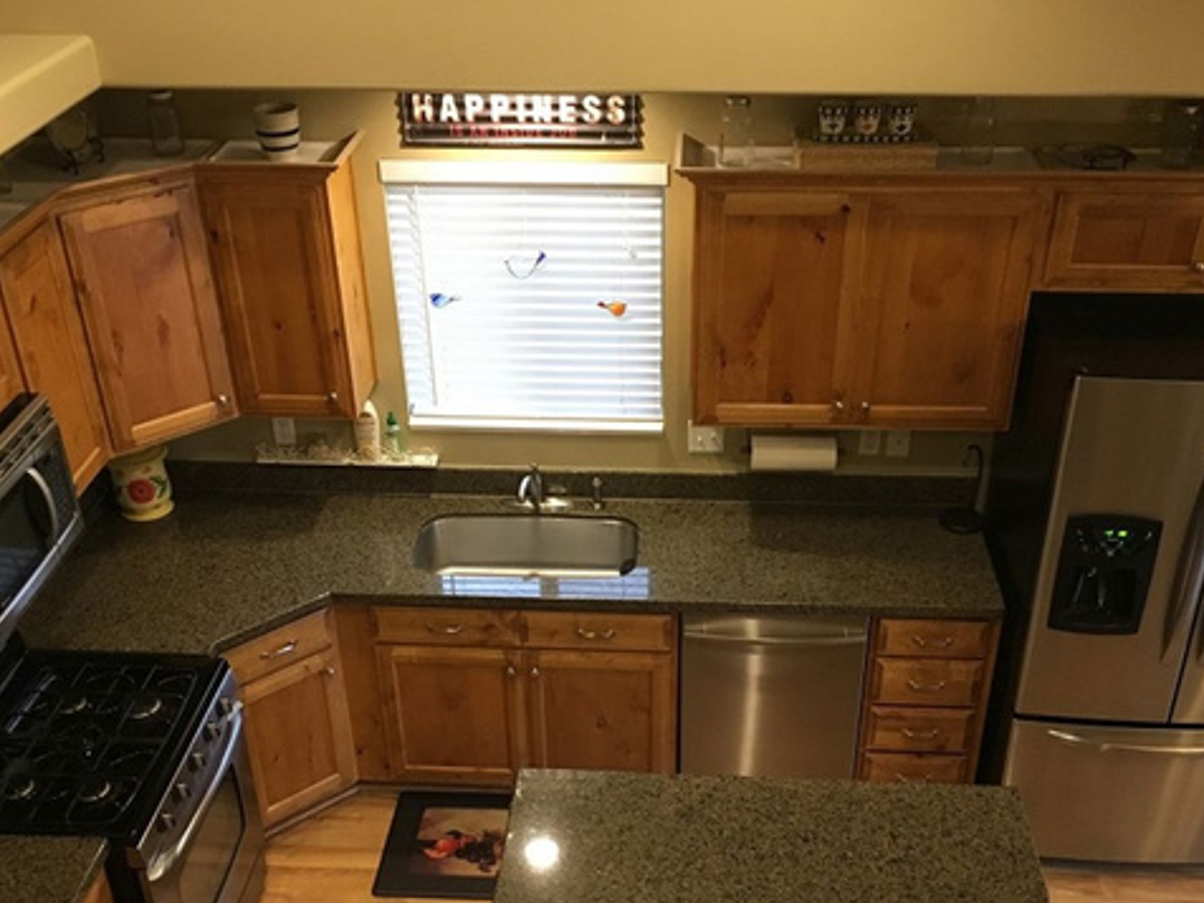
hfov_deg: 47.8
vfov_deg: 36.4
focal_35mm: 39
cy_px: 602
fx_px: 1356
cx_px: 635
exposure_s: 1/30
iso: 200
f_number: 2.2
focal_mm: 4.15
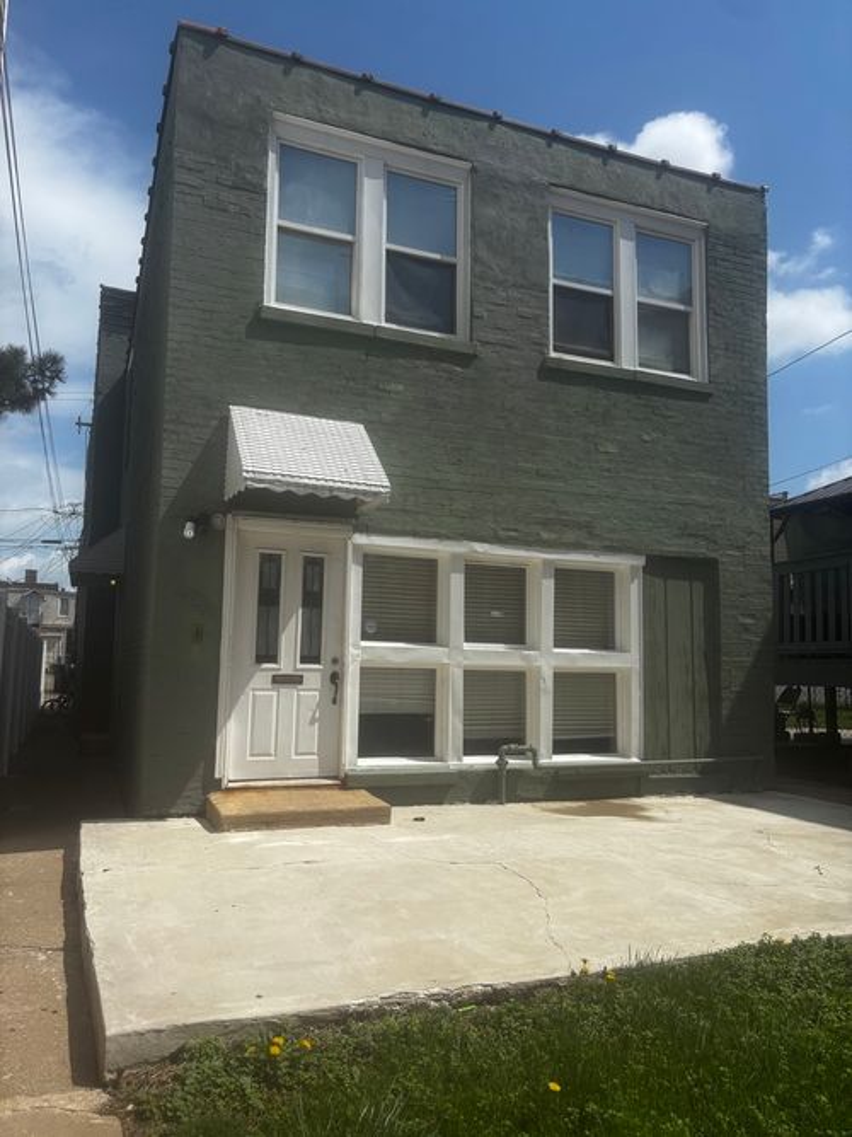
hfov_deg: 53.0
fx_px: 854
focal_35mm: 26
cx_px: 426
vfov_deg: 67.3
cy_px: 568
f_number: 1.6
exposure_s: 1/6329
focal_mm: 5.96
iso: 50
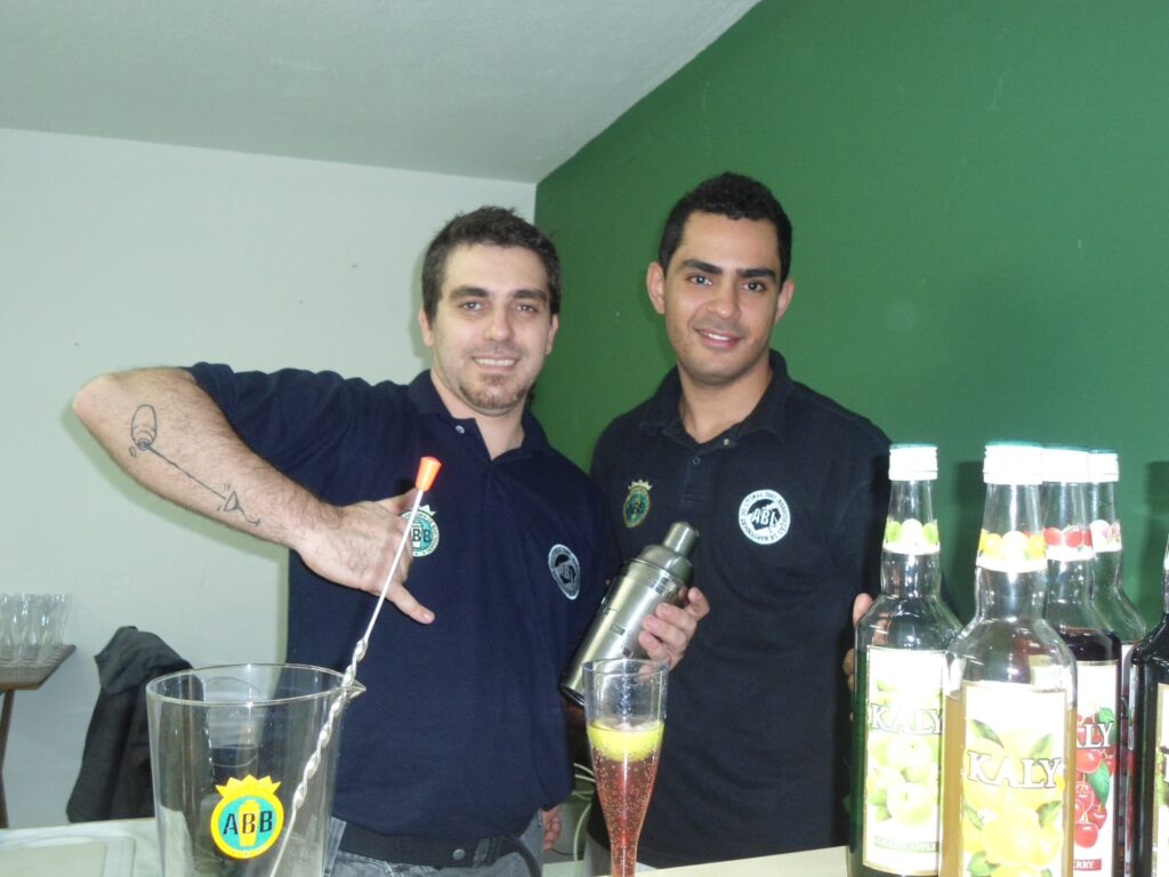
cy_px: 438
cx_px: 584
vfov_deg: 45.4
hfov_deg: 58.4
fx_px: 1047
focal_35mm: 31
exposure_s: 1/40
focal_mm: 5.6
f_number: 3
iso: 200
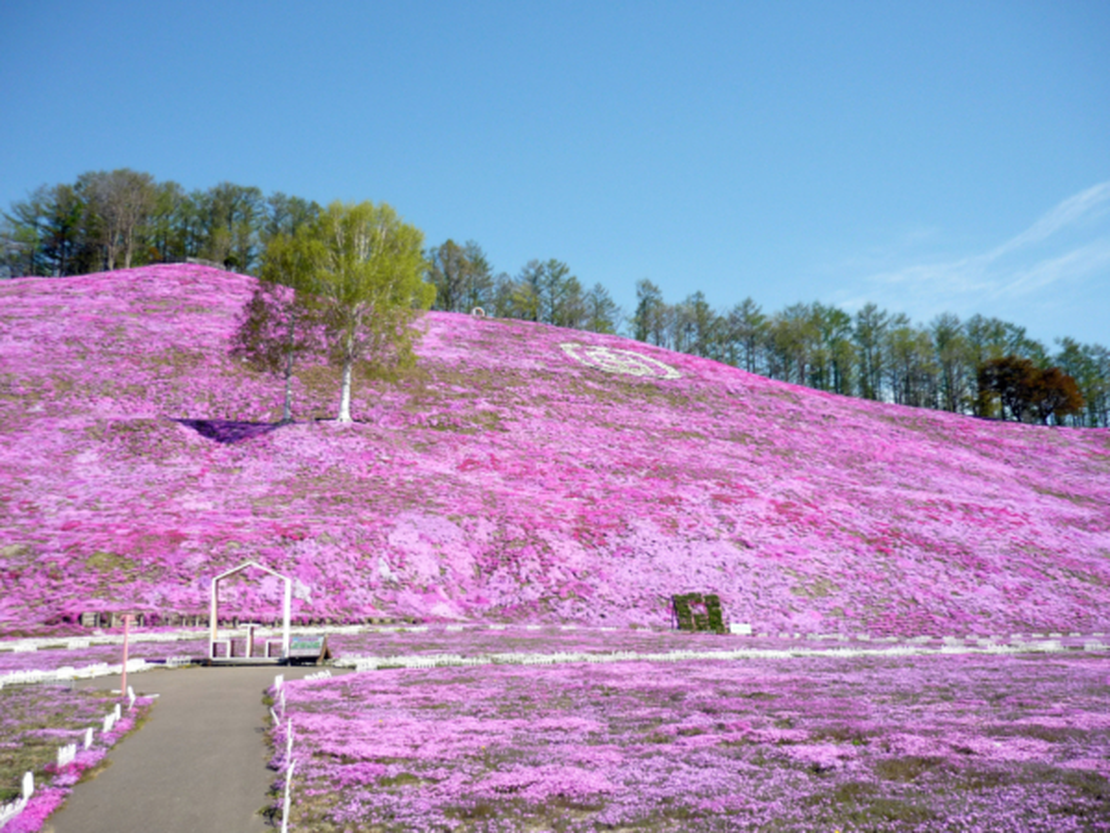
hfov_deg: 55.4
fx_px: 1058
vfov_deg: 42.9
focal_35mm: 33
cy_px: 416
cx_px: 555
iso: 100
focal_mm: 5.5
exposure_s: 1/125
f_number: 8
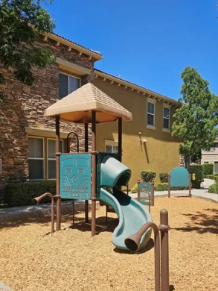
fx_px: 277
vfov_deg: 54.8
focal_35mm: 33
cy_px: 178
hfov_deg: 43.0
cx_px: 107
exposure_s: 1/909
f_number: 1.7
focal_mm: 6.3
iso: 10
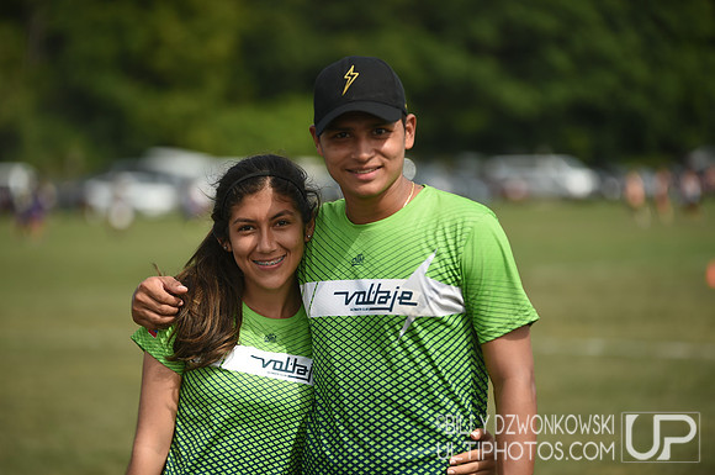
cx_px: 358
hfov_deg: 13.7
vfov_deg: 9.1
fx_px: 2975
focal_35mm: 150
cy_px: 238
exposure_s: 1/1250
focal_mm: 150
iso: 100
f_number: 2.8
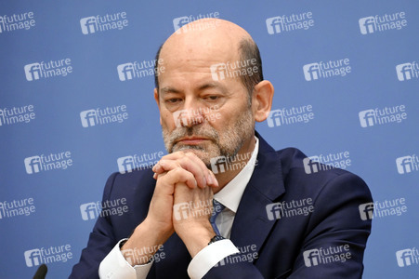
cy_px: 140
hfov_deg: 17.1
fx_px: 1396
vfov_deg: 11.4
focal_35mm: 120
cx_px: 210
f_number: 4
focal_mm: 120
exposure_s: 1/1000
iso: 5000
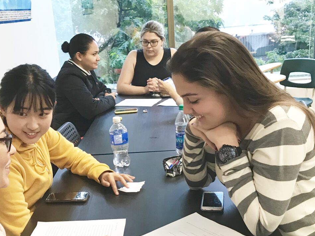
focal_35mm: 47
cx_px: 128
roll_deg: +6.3
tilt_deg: -19.4
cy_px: 160
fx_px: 428
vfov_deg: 30.6
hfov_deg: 40.3
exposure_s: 1/15
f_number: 1.8
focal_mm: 3.99
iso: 40
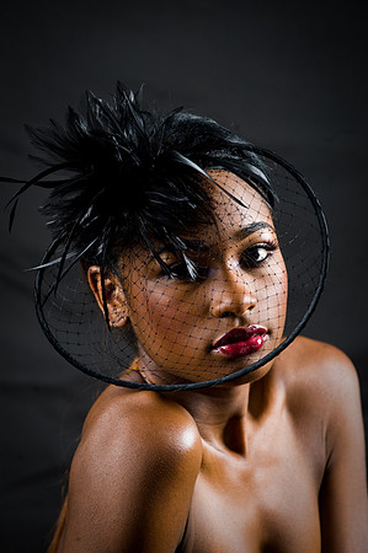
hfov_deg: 6.9
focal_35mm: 200
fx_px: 3074
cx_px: 184
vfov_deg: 10.3
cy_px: 276
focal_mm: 200
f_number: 5.6
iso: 320
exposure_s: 1/125
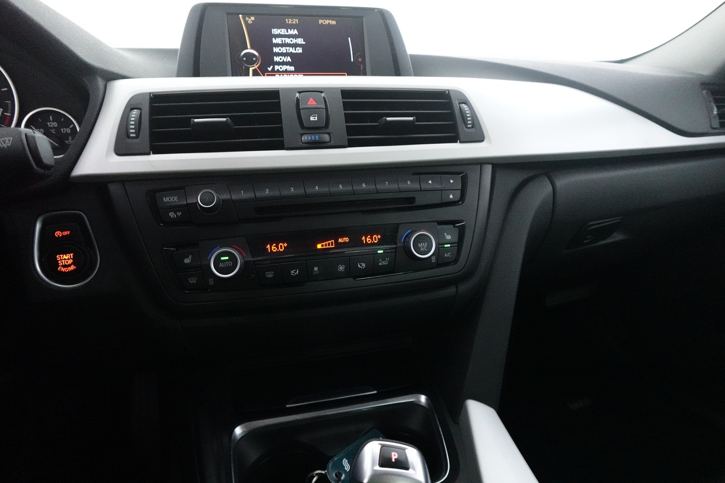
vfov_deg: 61.9
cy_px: 242
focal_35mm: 20
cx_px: 362
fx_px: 403
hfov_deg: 84.0
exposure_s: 1/80
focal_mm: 7.6
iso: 3200
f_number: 2
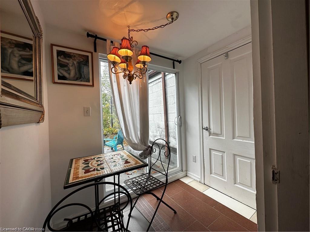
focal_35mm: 14
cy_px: 116
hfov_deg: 102.1
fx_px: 125
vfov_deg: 85.7
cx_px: 155
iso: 50
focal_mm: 2.22
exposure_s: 1/120
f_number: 2.2
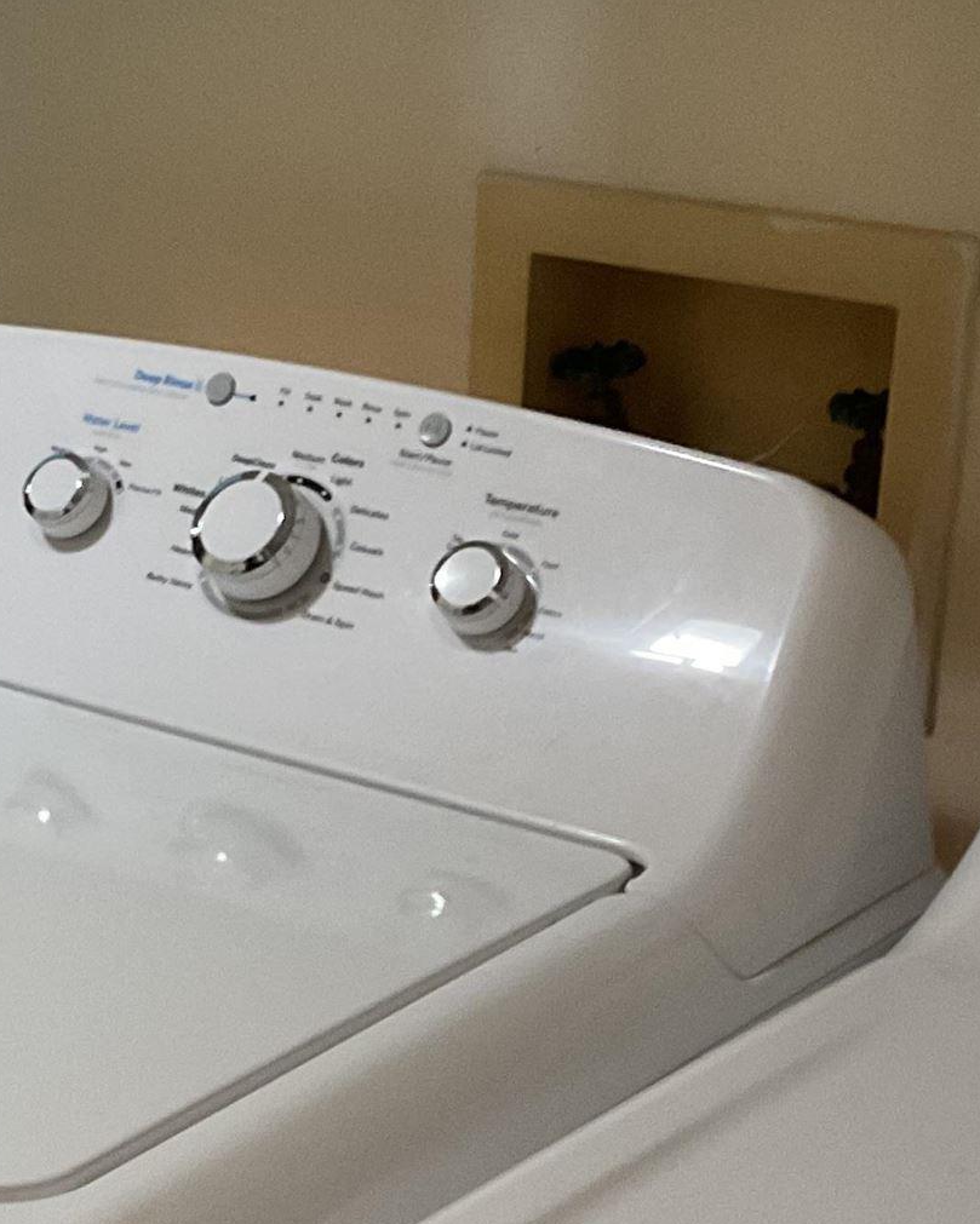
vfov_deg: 22.2
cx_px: 235
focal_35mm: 86
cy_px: 667
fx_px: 3117
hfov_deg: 17.8
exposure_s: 1/40
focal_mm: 3
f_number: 1.8
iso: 250
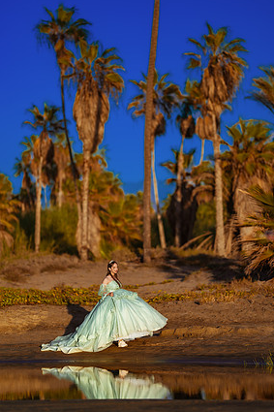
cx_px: 144
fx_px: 1634
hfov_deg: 9.6
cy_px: 206
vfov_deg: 14.4
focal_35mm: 143
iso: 50
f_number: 1.8
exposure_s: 1/1600
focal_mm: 135
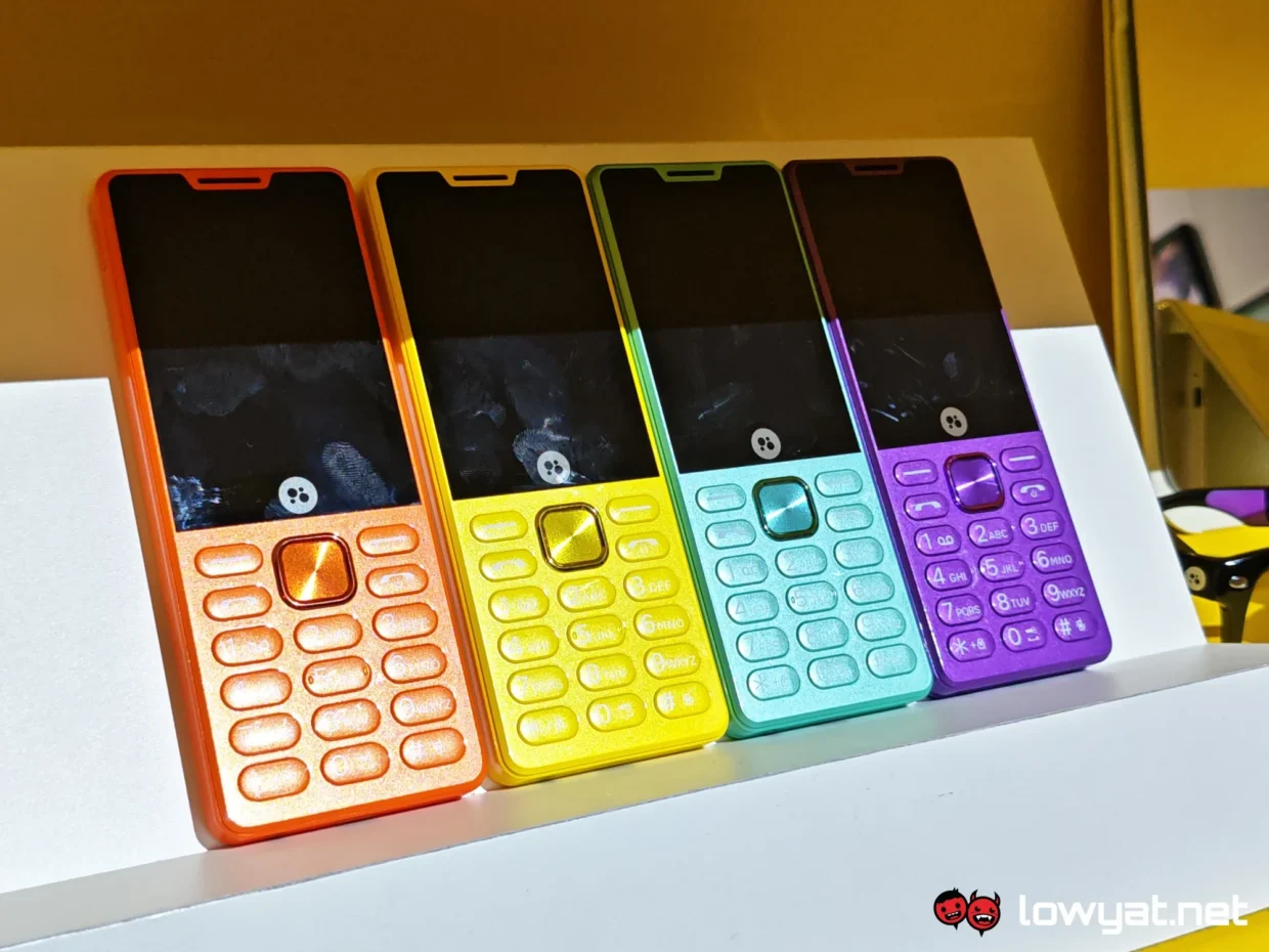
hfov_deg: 41.2
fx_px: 1686
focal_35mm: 46
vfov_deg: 31.5
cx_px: 634
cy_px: 476
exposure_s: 1/120
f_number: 1.6
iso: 80
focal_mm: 5.4
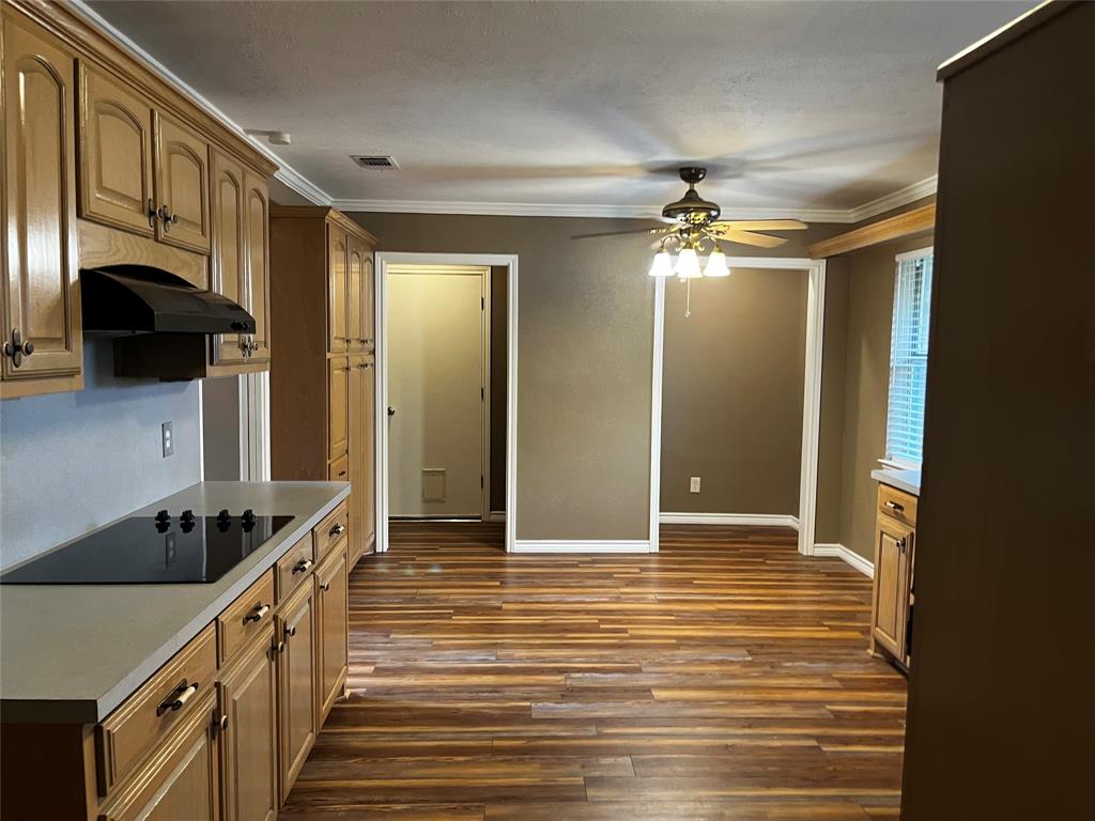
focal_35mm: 26
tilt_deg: -4.0
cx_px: 548
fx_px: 822
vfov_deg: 53.1
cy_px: 410
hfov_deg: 67.3
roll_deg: -0.2
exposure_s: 1/60
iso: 200
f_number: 1.6
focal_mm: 5.1
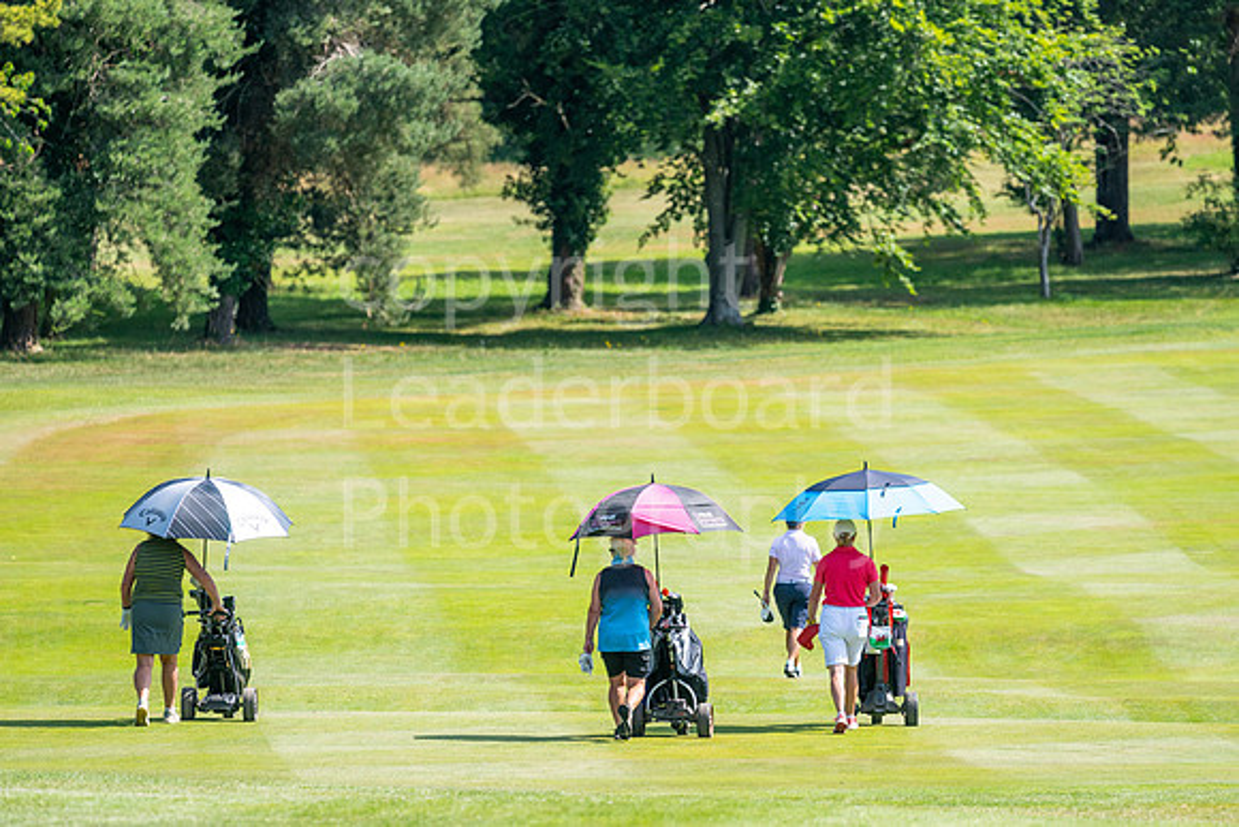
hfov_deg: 6.4
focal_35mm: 324
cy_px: 447
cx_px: 670
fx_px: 11166
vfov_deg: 4.2
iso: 200
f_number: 5
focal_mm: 300
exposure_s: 1/1600
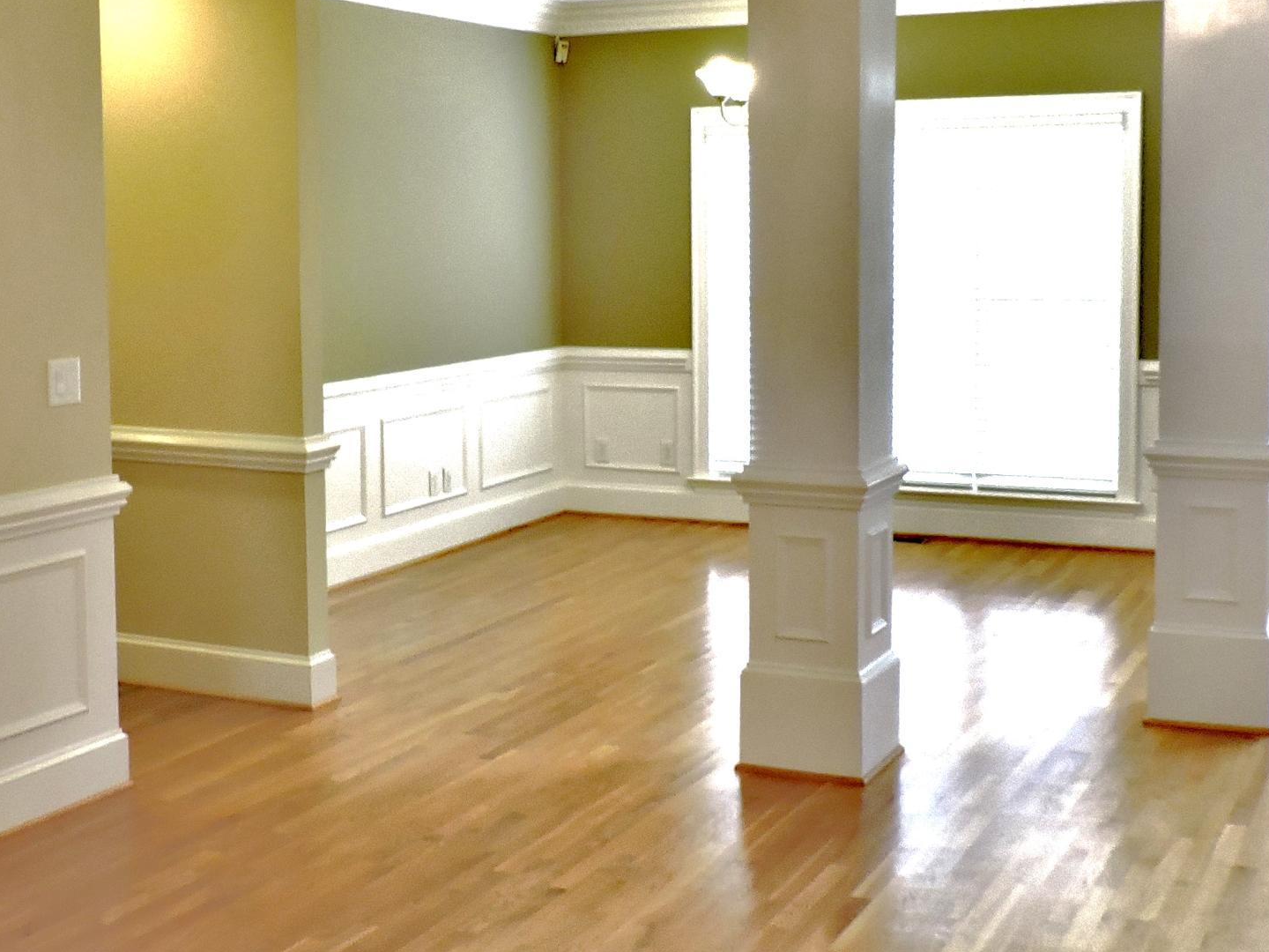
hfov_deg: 38.1
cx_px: 543
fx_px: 1833
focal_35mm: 50
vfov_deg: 29.0
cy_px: 352
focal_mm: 4.3
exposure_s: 1/30
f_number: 3
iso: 160
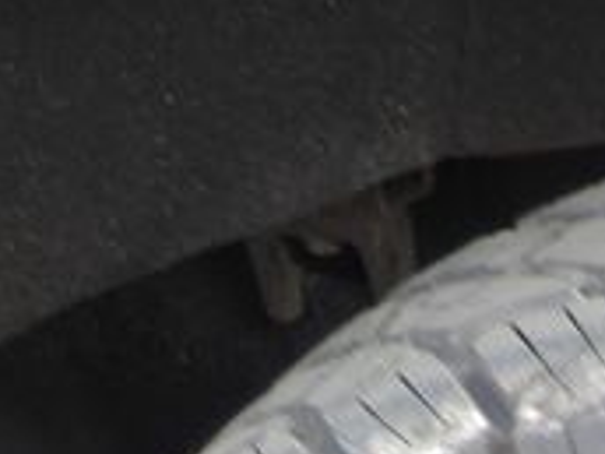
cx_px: 1393
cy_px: 1401
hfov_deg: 9.9
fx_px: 3128
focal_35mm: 179
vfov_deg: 7.3
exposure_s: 1/60
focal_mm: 4.3
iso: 80
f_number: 3
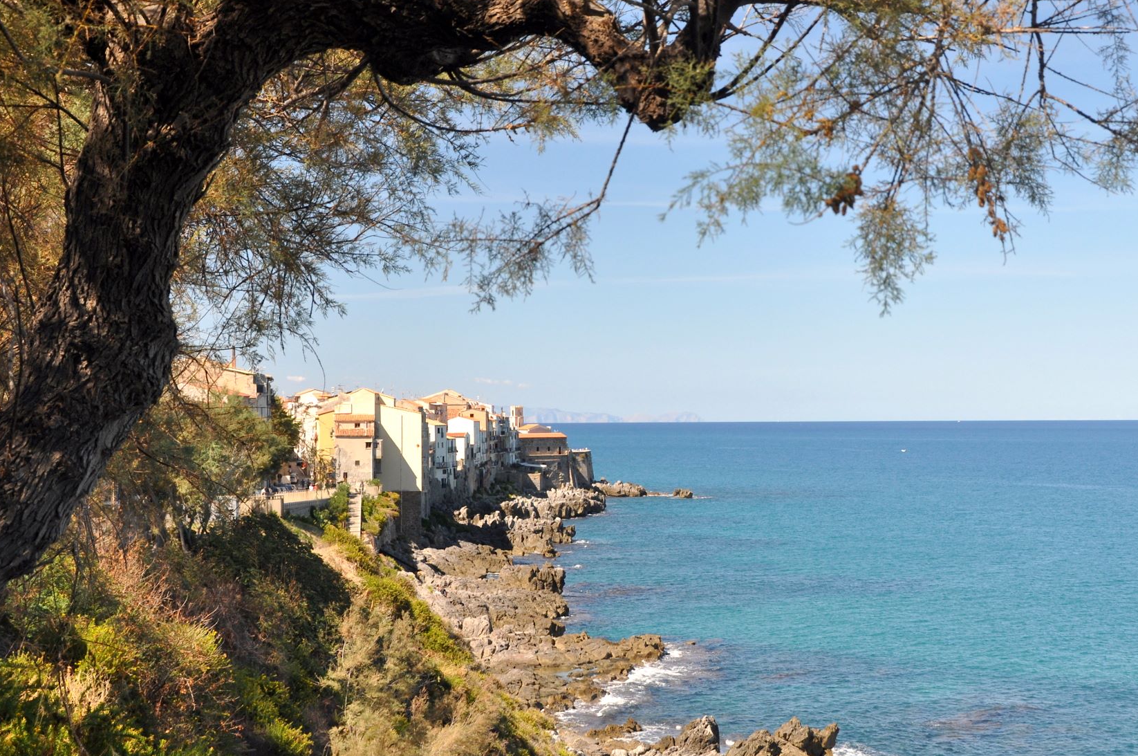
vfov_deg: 24.1
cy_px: 346
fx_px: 1768
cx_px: 623
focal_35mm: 56
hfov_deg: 35.7
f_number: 10
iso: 320
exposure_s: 1/100
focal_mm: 32
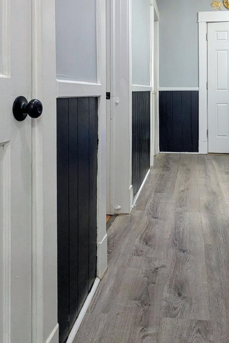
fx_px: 315
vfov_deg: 55.0
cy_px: 93
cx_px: 159
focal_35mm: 33
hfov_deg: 39.3
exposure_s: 1/120
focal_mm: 2.35
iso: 400
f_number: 2.2
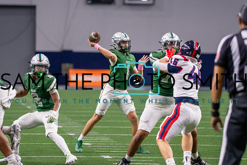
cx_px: 106
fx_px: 2195
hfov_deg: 6.4
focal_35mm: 320
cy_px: 61
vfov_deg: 4.3
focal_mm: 200
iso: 2500
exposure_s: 1/1000
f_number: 2.8
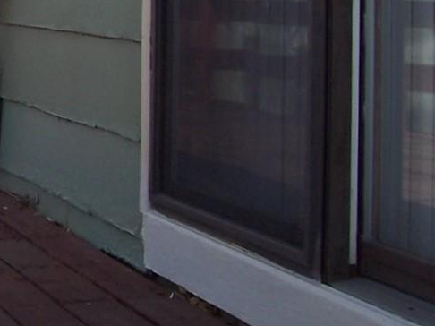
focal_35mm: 112
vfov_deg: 12.9
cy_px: -40
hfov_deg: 16.1
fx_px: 1407
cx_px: -210
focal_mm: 5.6
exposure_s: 1/250
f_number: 5.6
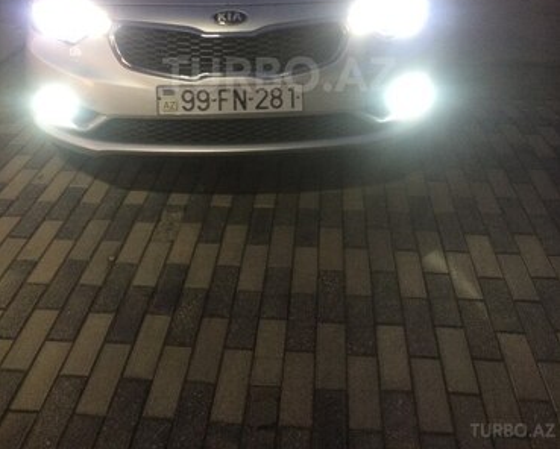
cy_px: 74
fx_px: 630
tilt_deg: -23.2
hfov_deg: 47.9
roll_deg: +0.1
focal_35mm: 38
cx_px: 279
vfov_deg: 37.5
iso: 200
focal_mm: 4.15
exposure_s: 1/33
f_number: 2.2
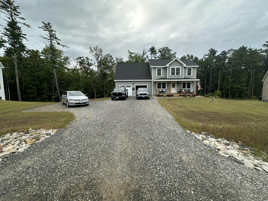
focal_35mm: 14
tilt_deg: -5.2
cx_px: 134
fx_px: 108
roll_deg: +0.1
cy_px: 100
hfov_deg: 102.1
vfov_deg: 85.7
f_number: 2.2
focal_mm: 2.22
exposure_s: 1/221
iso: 40
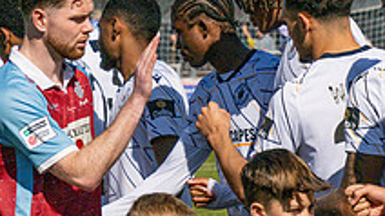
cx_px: -55
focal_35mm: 378
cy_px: 280
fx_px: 3857
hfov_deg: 5.7
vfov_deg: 3.2
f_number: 9
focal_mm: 99
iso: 400
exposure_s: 1/5000
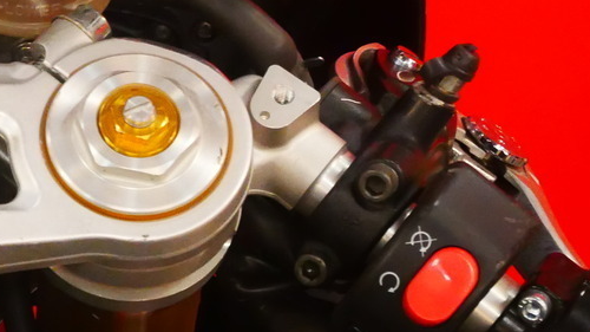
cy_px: -34
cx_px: -224
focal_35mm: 188
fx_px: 2941
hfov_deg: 11.1
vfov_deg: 6.4
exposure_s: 1/125
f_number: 5.6
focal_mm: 30
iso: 3200
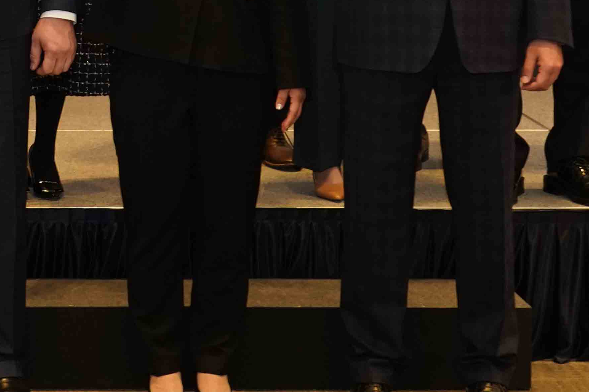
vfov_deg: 10.3
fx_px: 2110
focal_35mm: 129
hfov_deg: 15.4
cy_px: -159
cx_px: -100
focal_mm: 38
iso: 2000
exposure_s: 1/80
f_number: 5
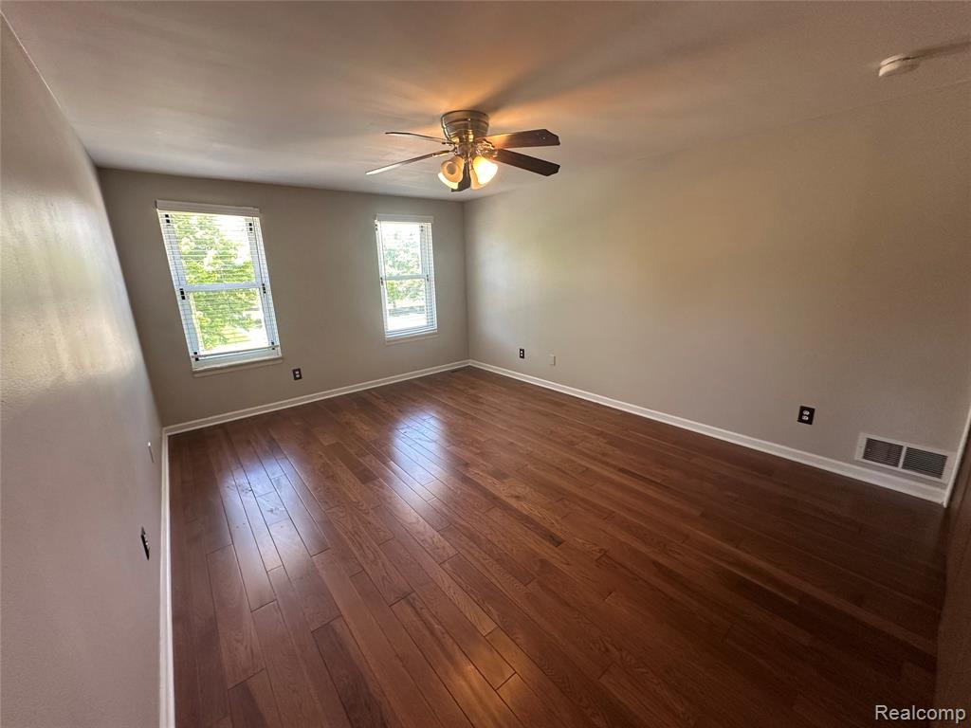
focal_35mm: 14
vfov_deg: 85.7
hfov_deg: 102.1
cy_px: 364
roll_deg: +2.4
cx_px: 486
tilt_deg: -14.5
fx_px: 393
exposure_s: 1/60
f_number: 2.2
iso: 160
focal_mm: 2.22
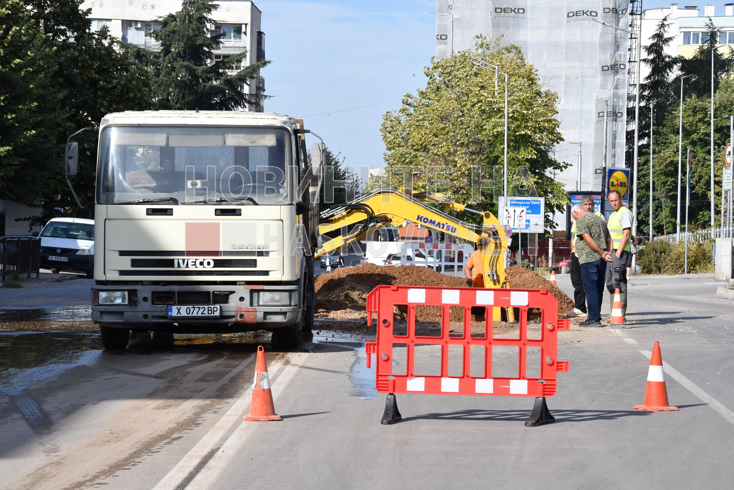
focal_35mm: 120
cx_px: 367
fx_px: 2446
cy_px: 245
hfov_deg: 17.1
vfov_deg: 11.4
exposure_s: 1/800
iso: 800
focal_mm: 80
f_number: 14
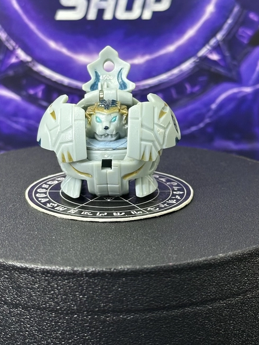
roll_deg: -0.7
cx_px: 106
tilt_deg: -13.8
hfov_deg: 18.9
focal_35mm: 78
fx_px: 777
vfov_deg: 25.0
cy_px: 137
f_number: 1.78
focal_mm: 6.86
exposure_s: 1/50
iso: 200
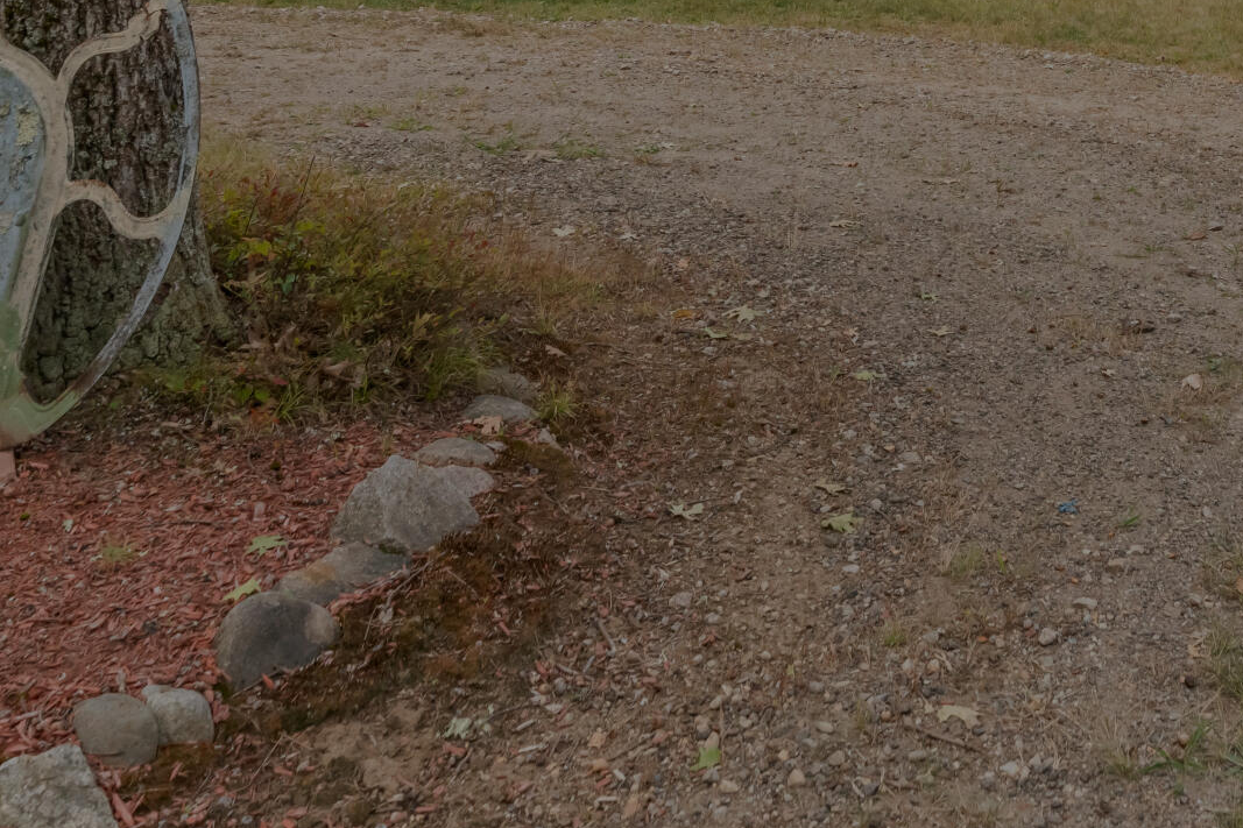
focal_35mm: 45
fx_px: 1553
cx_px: 1114
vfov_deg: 25.0
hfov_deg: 40.4
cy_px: -305
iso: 800
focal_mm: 16
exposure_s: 1/1000
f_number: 8
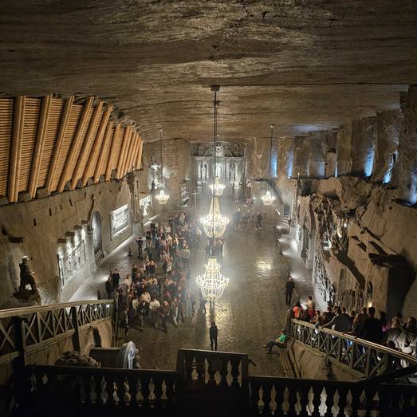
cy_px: 213
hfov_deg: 57.3
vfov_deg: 57.3
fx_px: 382
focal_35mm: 28
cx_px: 210
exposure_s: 1/24
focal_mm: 6.3
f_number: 1.7
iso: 800
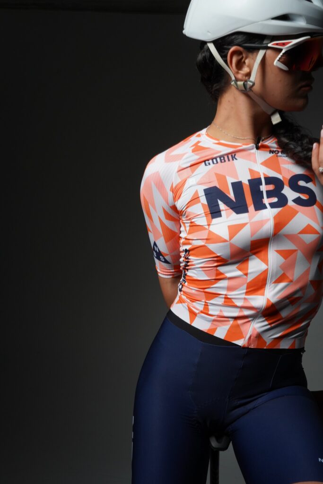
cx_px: 162
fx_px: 484
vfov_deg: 53.1
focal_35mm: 36
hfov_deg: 36.9
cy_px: 242
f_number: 14
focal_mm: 36
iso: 1250
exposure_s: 1/160
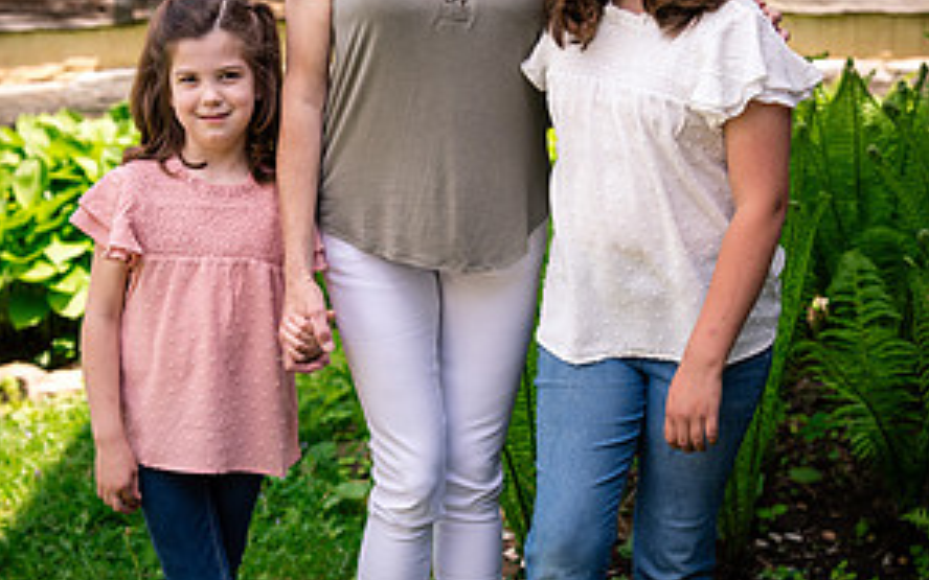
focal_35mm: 82
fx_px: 2076
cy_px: 191
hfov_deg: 25.2
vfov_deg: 15.9
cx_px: 464
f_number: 2.8
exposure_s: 1/500
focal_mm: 53
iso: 100
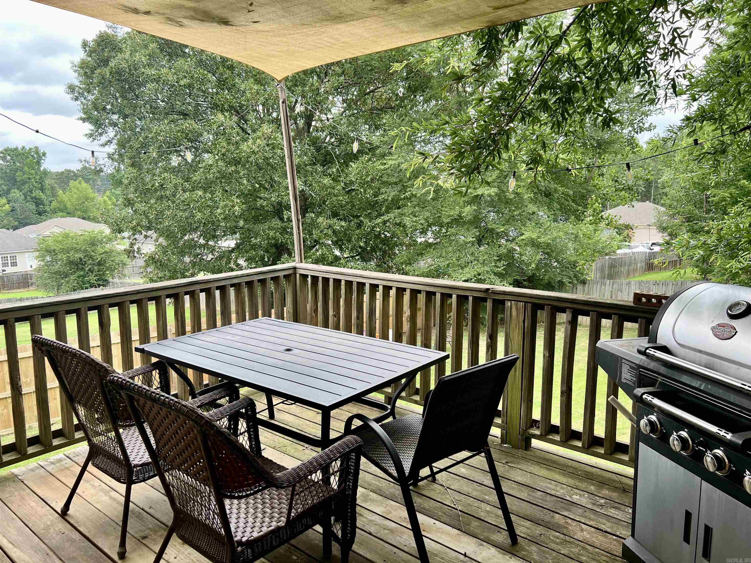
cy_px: 282
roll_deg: +1.0
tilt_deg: -9.5
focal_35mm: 26
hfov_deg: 67.3
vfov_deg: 53.1
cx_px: 376
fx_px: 564
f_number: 1.5
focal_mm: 5.7
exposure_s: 1/235
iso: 40
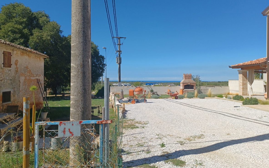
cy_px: 79
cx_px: 136
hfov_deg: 68.4
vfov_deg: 46.0
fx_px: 198
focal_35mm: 27
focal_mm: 4.6
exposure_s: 1/588
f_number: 1.8
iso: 32
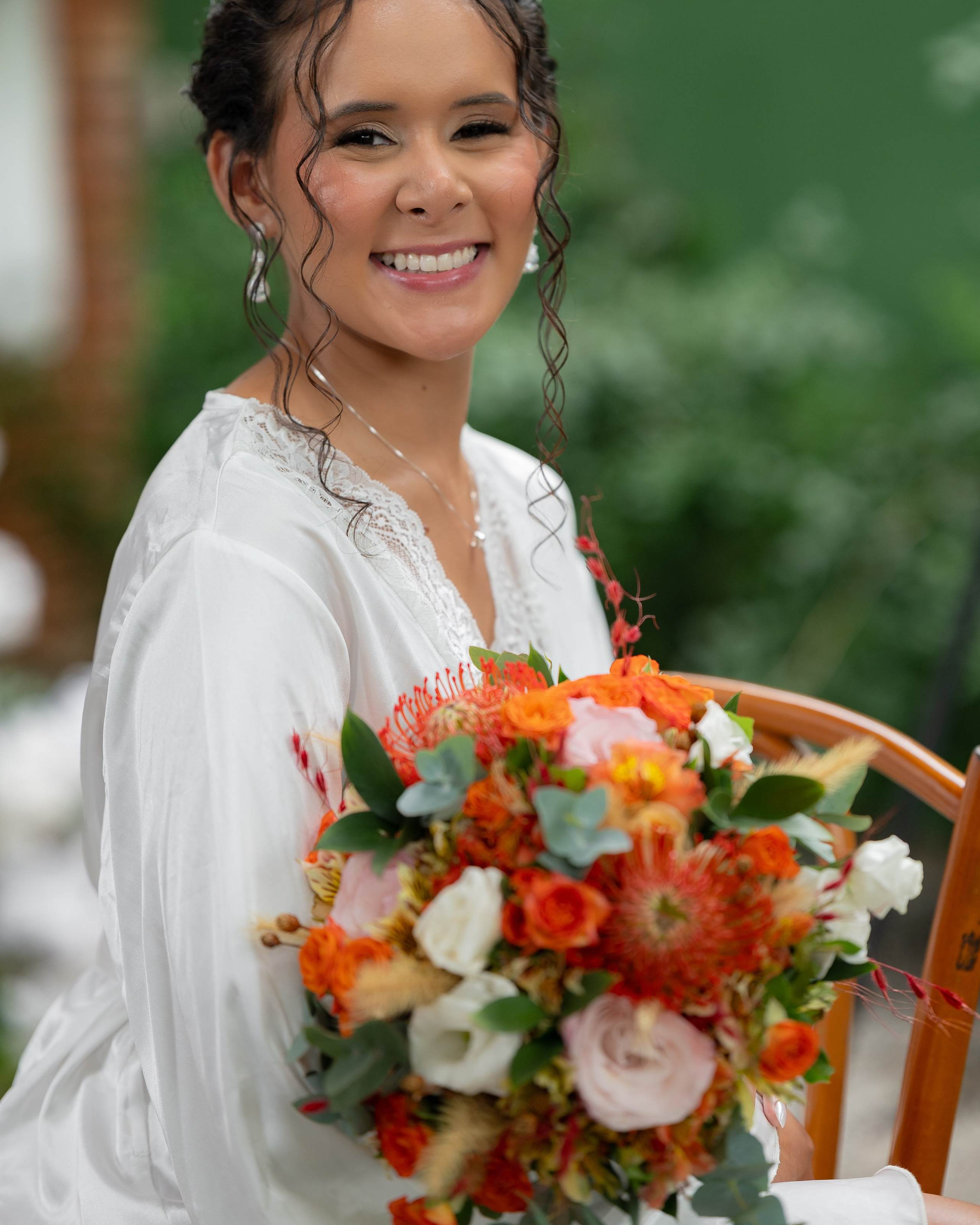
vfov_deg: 19.9
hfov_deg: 16.0
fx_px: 3480
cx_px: 490
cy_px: 522
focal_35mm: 96
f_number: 2
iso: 320
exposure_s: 1/400
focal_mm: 85
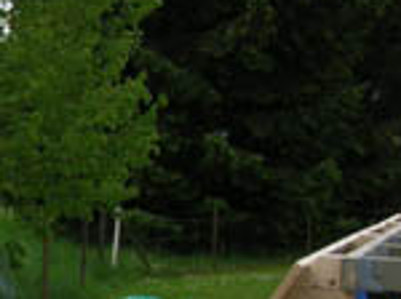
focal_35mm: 117
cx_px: -209
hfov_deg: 15.5
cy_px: 294
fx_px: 1353
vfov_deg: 12.5
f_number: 5.6
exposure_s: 1/150
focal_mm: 5.8
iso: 50
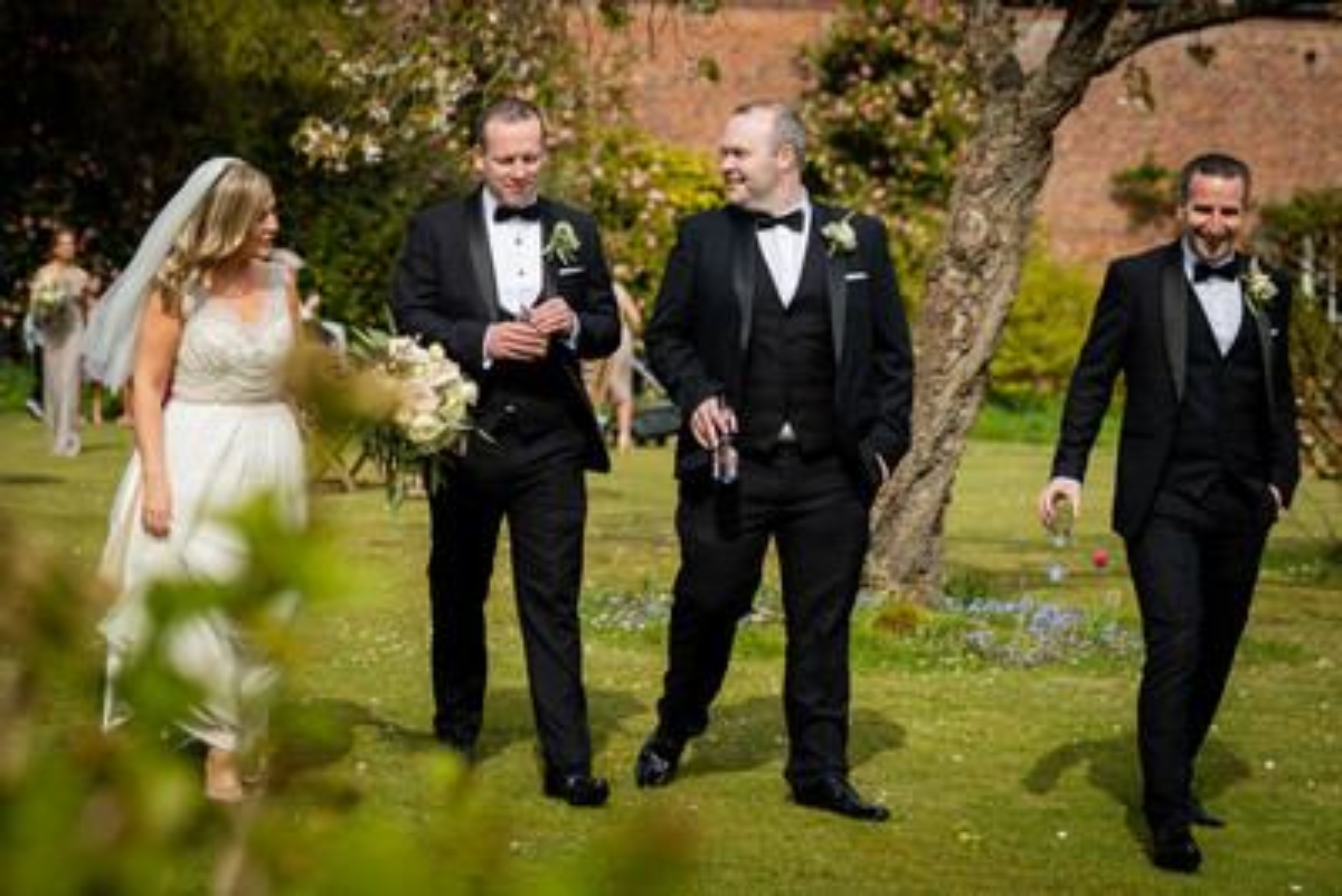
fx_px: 3329
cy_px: 430
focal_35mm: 89
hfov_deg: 22.8
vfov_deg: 15.3
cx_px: 588
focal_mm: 70
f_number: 2.8
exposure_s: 1/1250
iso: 100
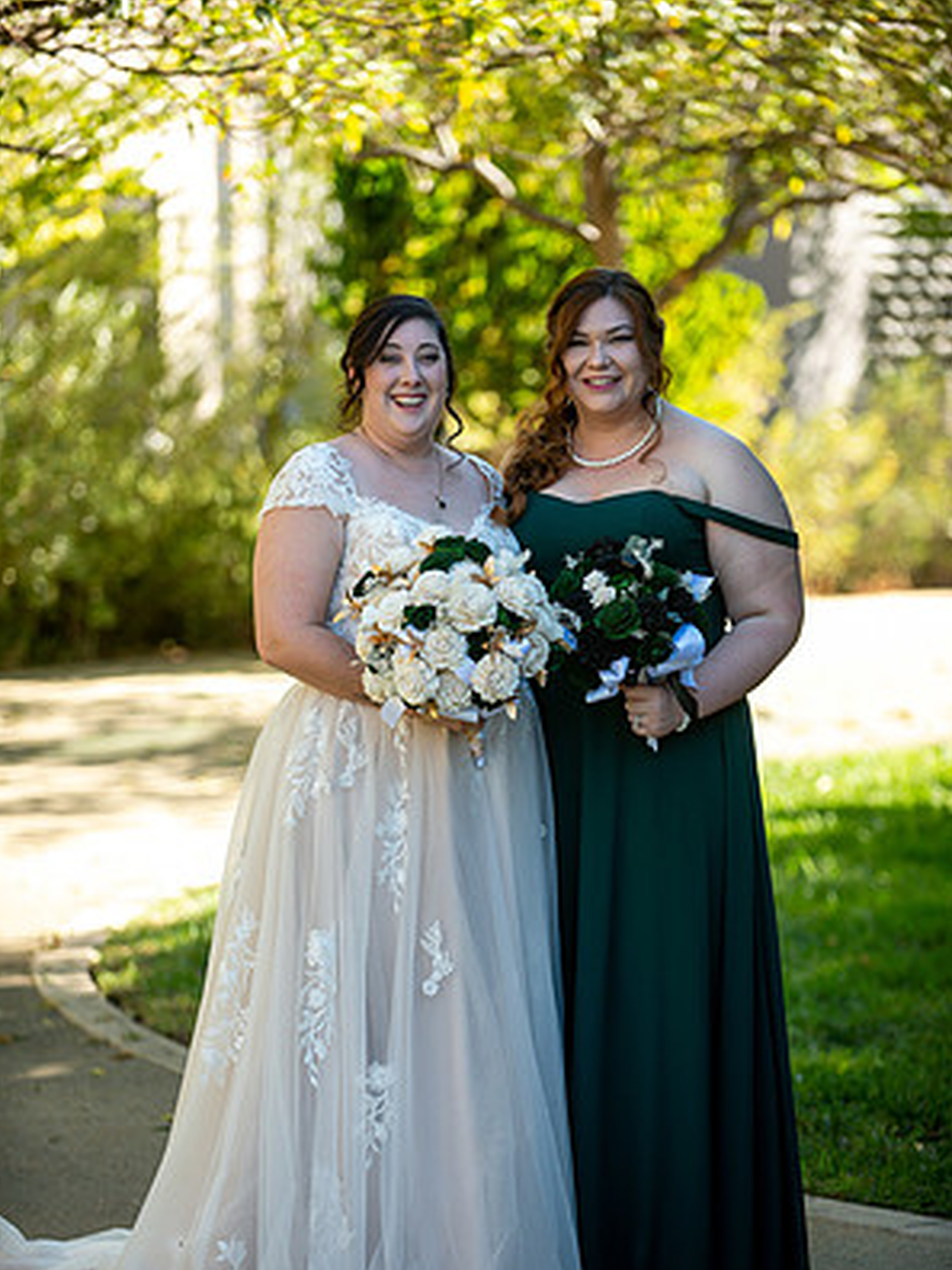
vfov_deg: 13.9
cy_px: 718
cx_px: 478
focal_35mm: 142
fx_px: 5207
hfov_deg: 10.4
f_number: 2.8
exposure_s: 1/1000
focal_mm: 130
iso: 400
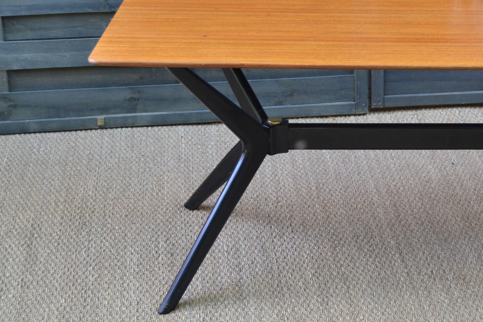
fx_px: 1073
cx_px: 390
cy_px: 86
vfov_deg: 17.0
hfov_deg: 24.9
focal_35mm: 80
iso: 450
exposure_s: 1/60
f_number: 4.5
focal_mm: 32
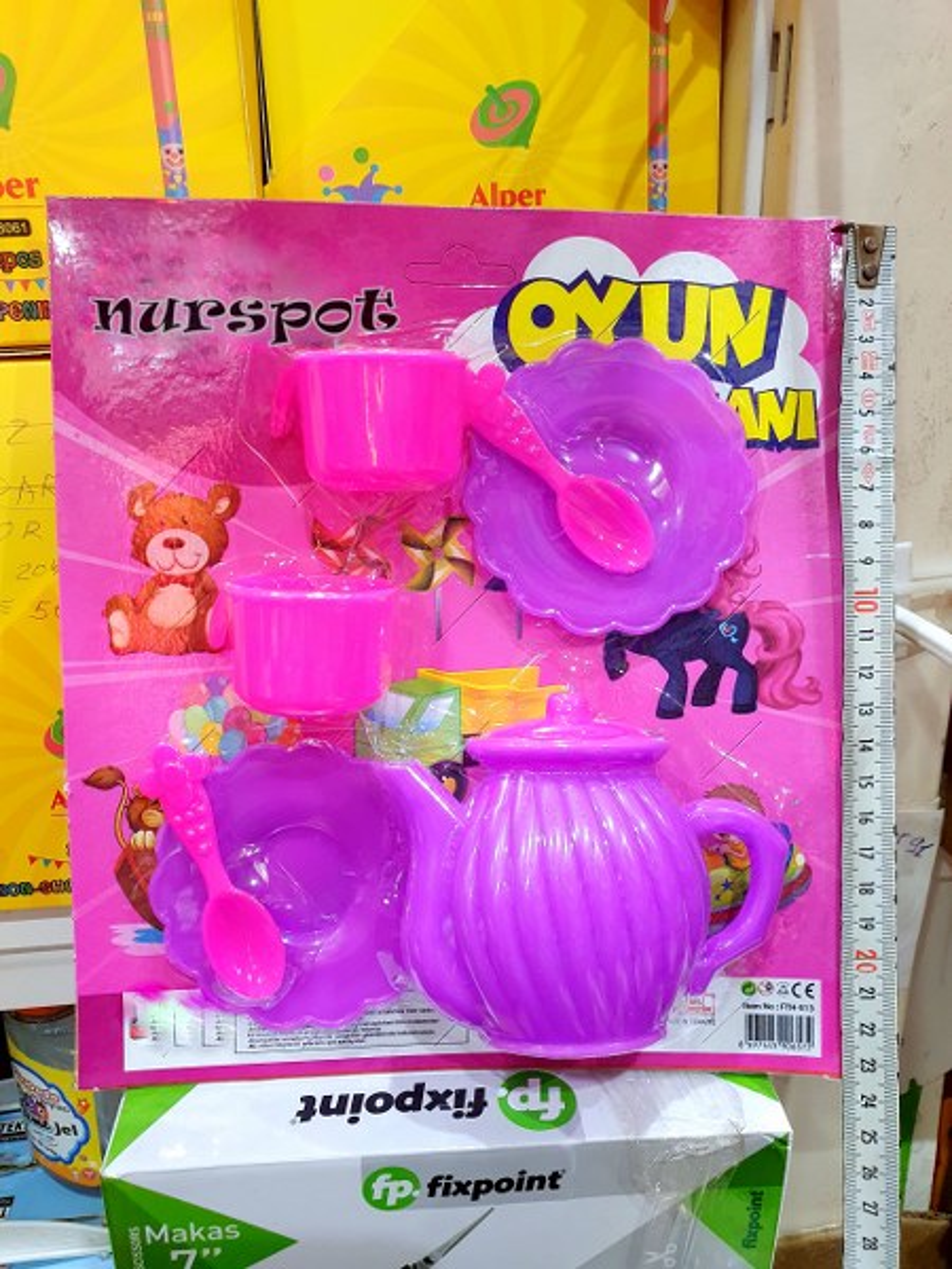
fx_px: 953
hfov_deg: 53.1
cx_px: 476
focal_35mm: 26
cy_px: 634
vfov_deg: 67.3
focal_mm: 4.32
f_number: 2.4
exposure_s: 1/50
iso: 250
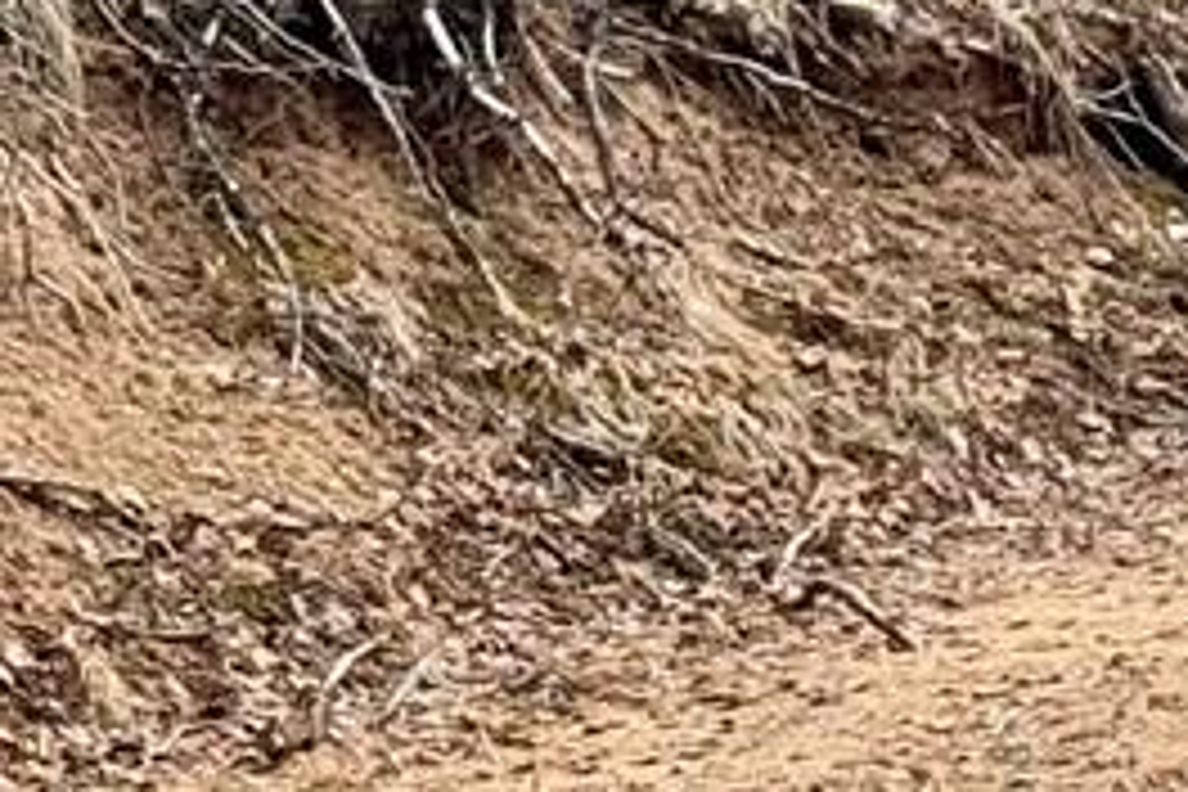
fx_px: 9965
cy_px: -742
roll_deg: +6.3
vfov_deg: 4.5
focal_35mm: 302
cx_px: 1220
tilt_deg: +7.3
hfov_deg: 6.8
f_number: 1.78
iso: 64
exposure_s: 1/260
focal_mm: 6.76
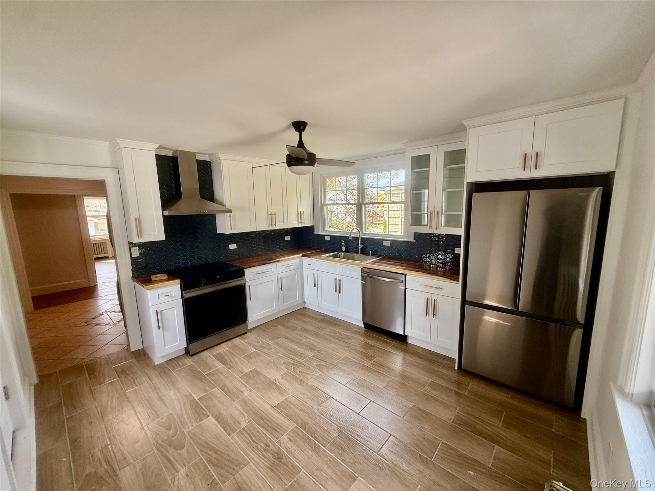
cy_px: 246
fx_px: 265
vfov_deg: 85.7
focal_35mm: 14
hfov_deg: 102.1
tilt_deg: -7.6
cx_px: 328
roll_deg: +0.6
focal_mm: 2.22
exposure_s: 1/99
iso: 80
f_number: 2.2
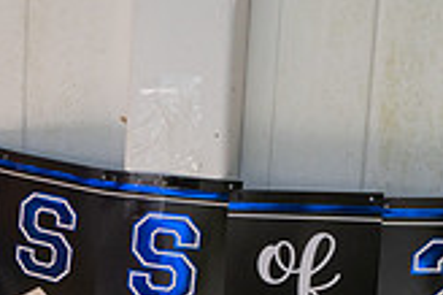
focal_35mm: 122
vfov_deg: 11.0
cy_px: 369
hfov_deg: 15.2
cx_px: -278
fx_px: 1500
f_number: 11
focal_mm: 23
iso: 640
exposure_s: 1/400
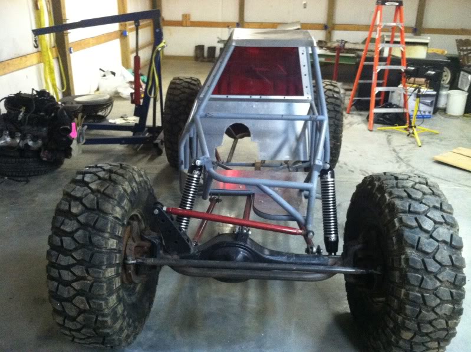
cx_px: 236
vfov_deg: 40.6
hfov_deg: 52.7
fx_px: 476
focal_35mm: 35
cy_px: 176
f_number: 2.8
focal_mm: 3.9
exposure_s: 1/15
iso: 640
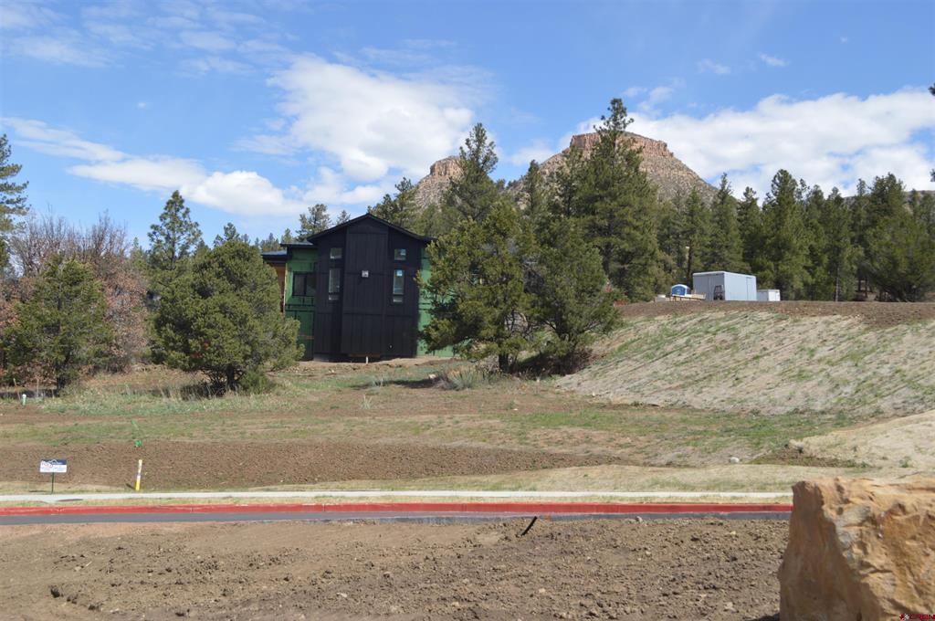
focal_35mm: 42
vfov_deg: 31.8
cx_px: 468
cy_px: 310
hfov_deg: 46.5
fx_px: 1089
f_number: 8
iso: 100
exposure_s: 1/200
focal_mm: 28
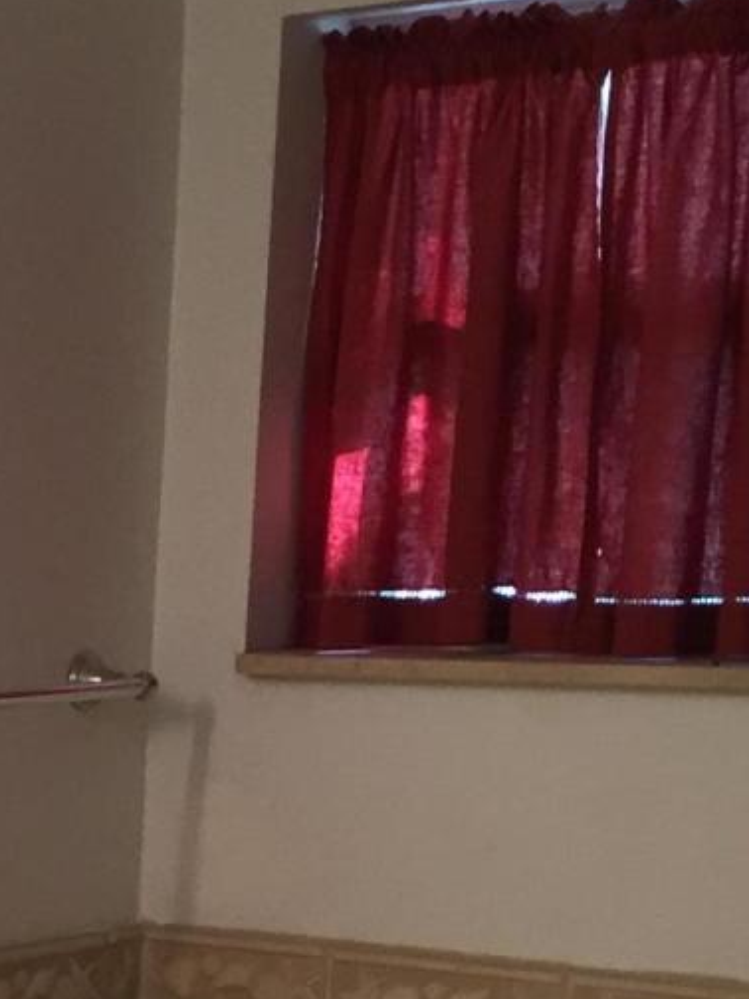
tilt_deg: -12.8
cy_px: 1257
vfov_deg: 16.3
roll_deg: +1.3
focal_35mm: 115
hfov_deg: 11.7
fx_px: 3318
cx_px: -680
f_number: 2.2
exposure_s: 1/30
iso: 80
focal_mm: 4.15
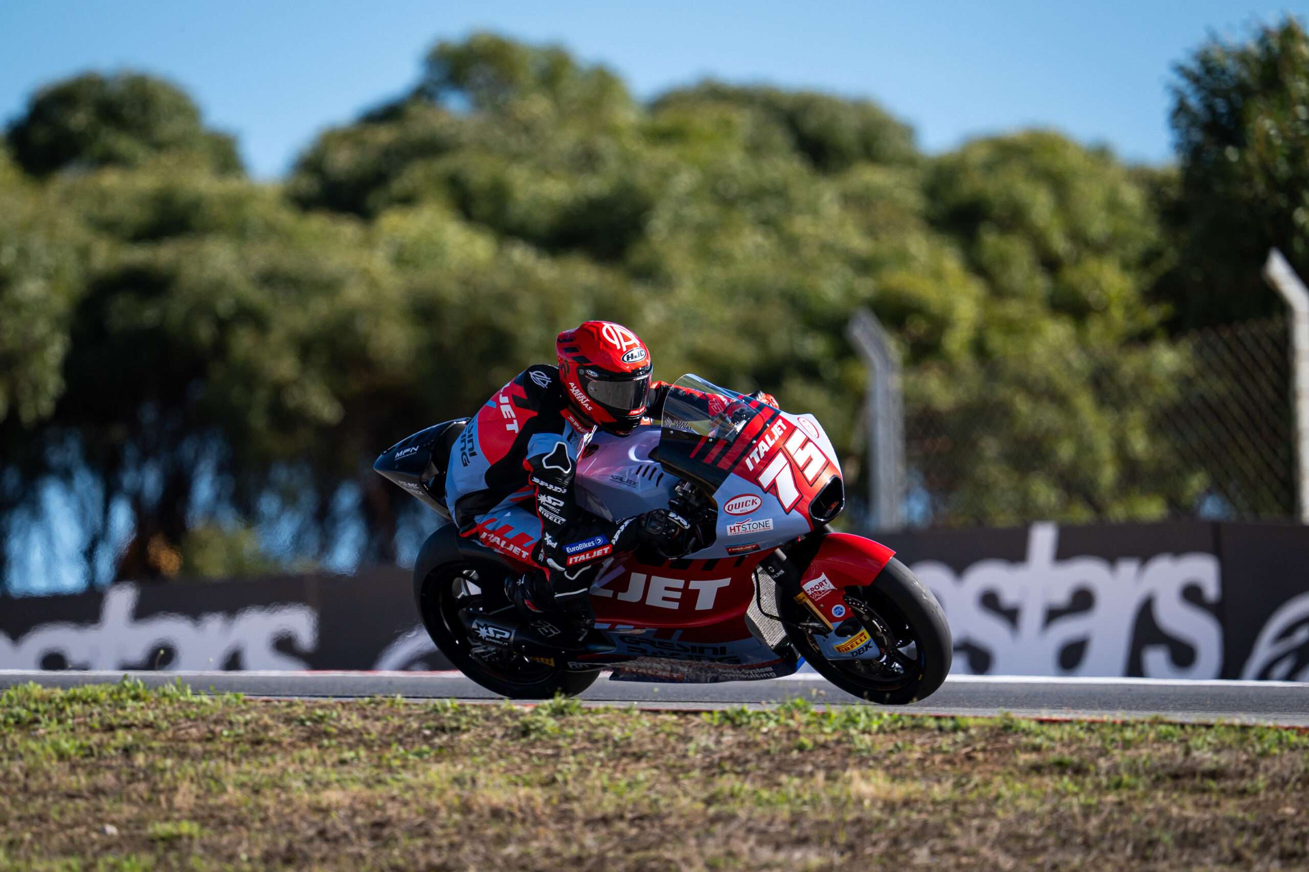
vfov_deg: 2.8
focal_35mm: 497
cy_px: 512
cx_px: 558
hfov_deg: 4.2
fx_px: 18051
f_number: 4
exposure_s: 1/4000
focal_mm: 420
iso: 250
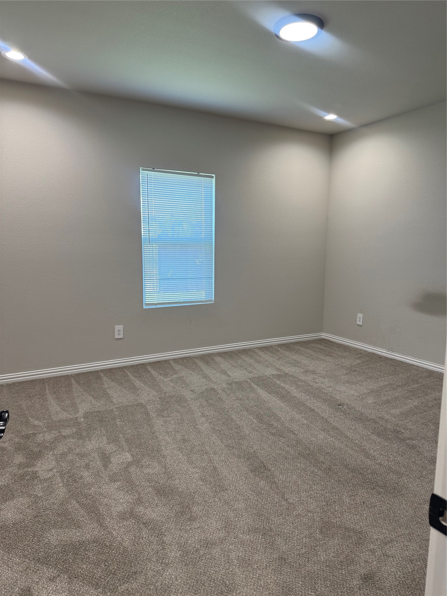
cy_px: 298
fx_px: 413
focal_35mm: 24
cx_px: 224
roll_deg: -0.2
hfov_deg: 56.8
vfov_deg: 71.6
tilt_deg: -8.0
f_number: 1.78
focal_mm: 6.76
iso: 160
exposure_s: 1/120
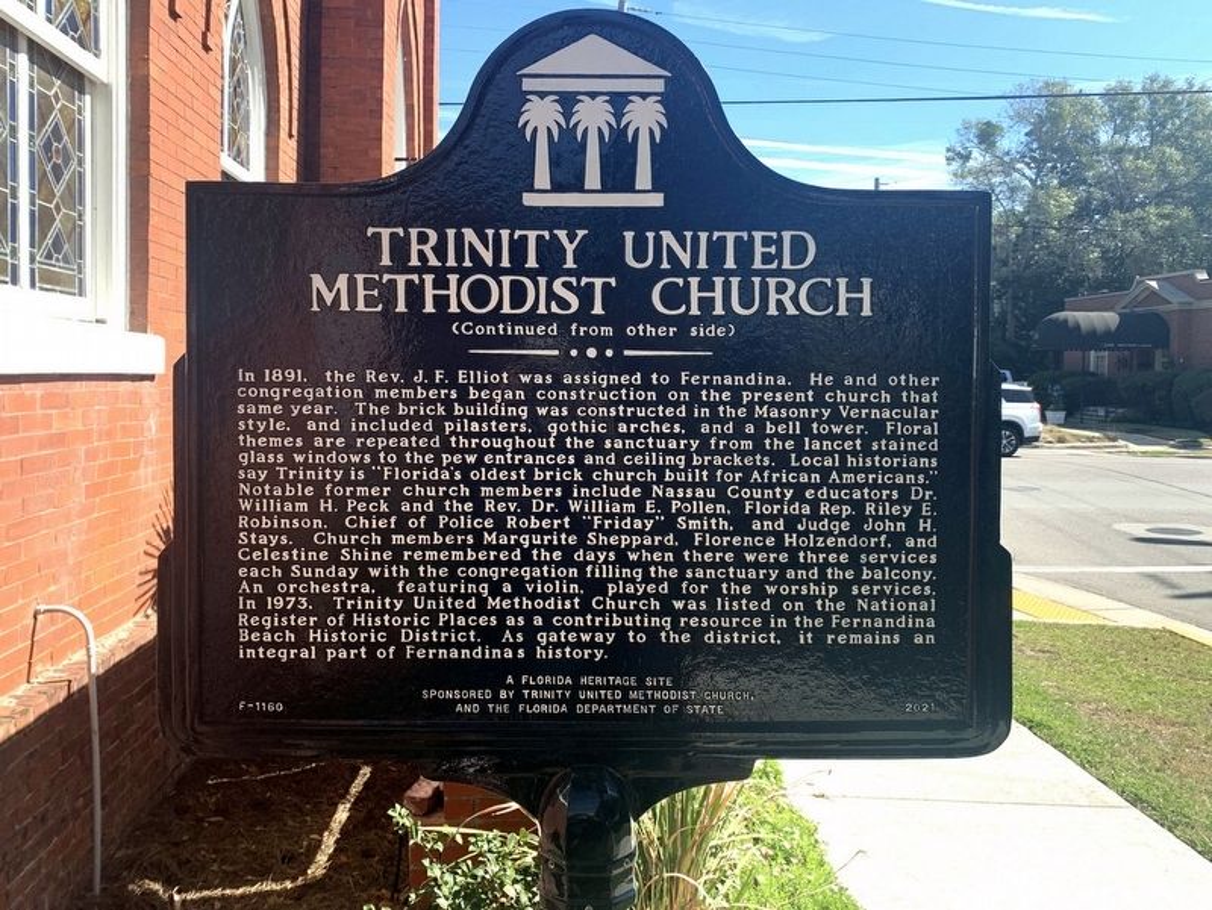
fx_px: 911
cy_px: 455
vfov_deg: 53.1
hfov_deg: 67.3
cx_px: 606
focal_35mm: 26
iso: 25
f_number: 1.8
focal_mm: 4.25
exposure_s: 1/1190
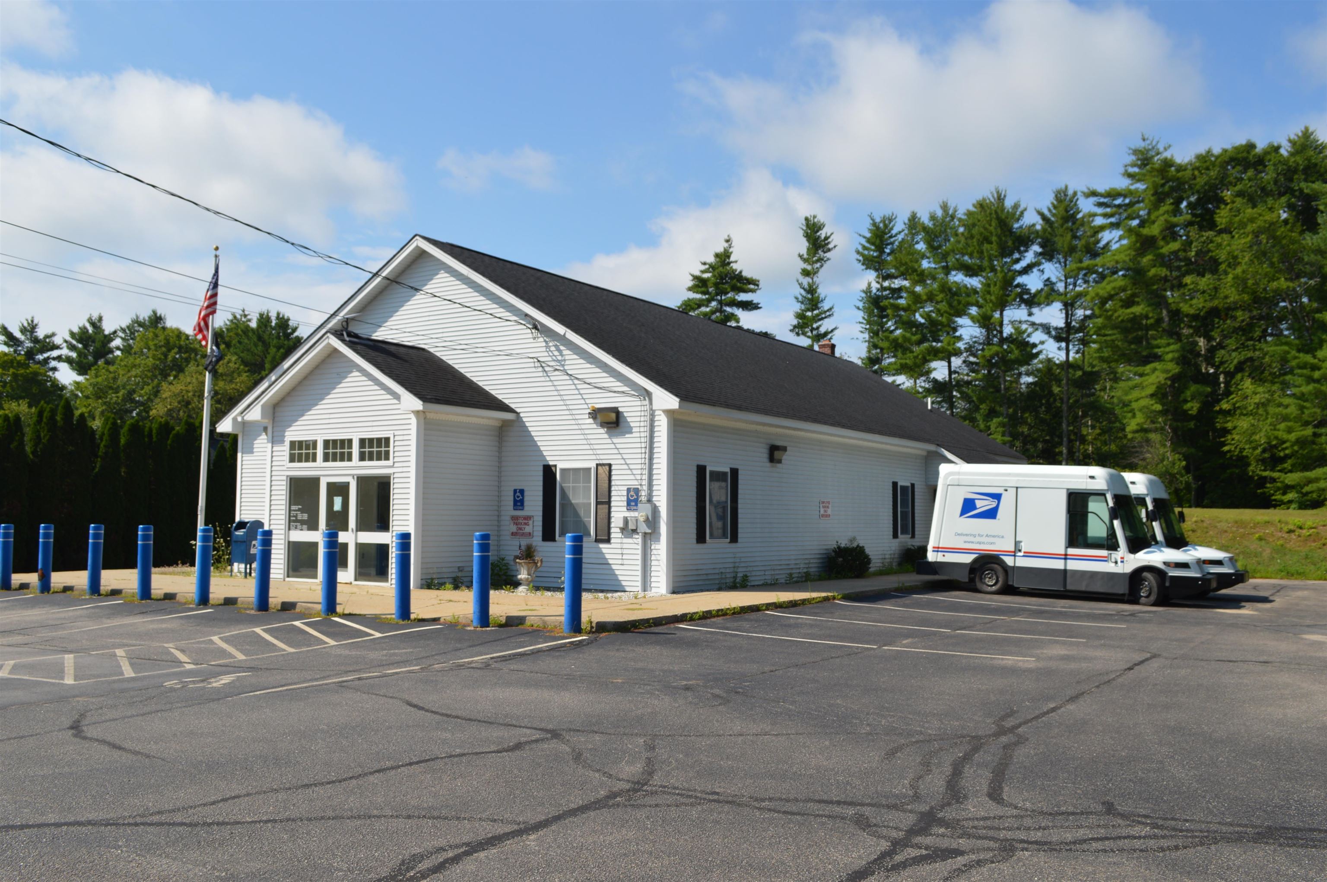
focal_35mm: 33
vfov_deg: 39.9
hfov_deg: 57.3
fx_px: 1215
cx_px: 664
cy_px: 441
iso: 100
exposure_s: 1/250
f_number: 8
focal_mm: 22
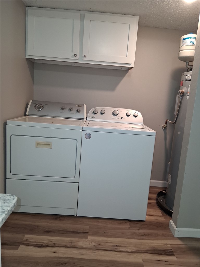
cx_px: 100
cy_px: 134
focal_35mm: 26
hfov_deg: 53.1
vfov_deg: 67.3
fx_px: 200
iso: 250
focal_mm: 3.98
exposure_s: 1/50
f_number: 1.8
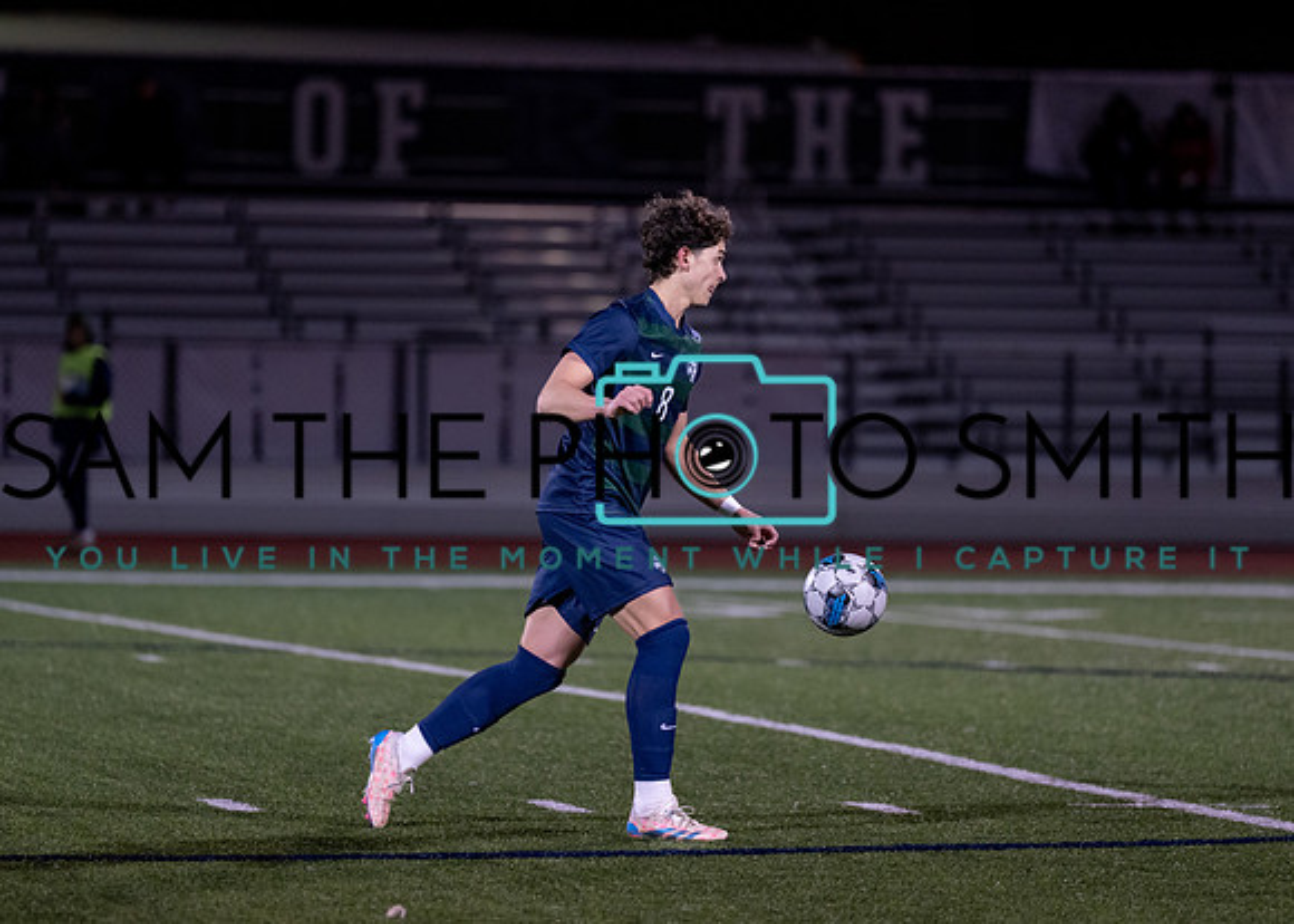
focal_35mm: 243
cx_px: 615
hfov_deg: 8.3
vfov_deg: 5.9
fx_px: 8940
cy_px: 394
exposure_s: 1/1000
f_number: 2.8
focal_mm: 188
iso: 2500
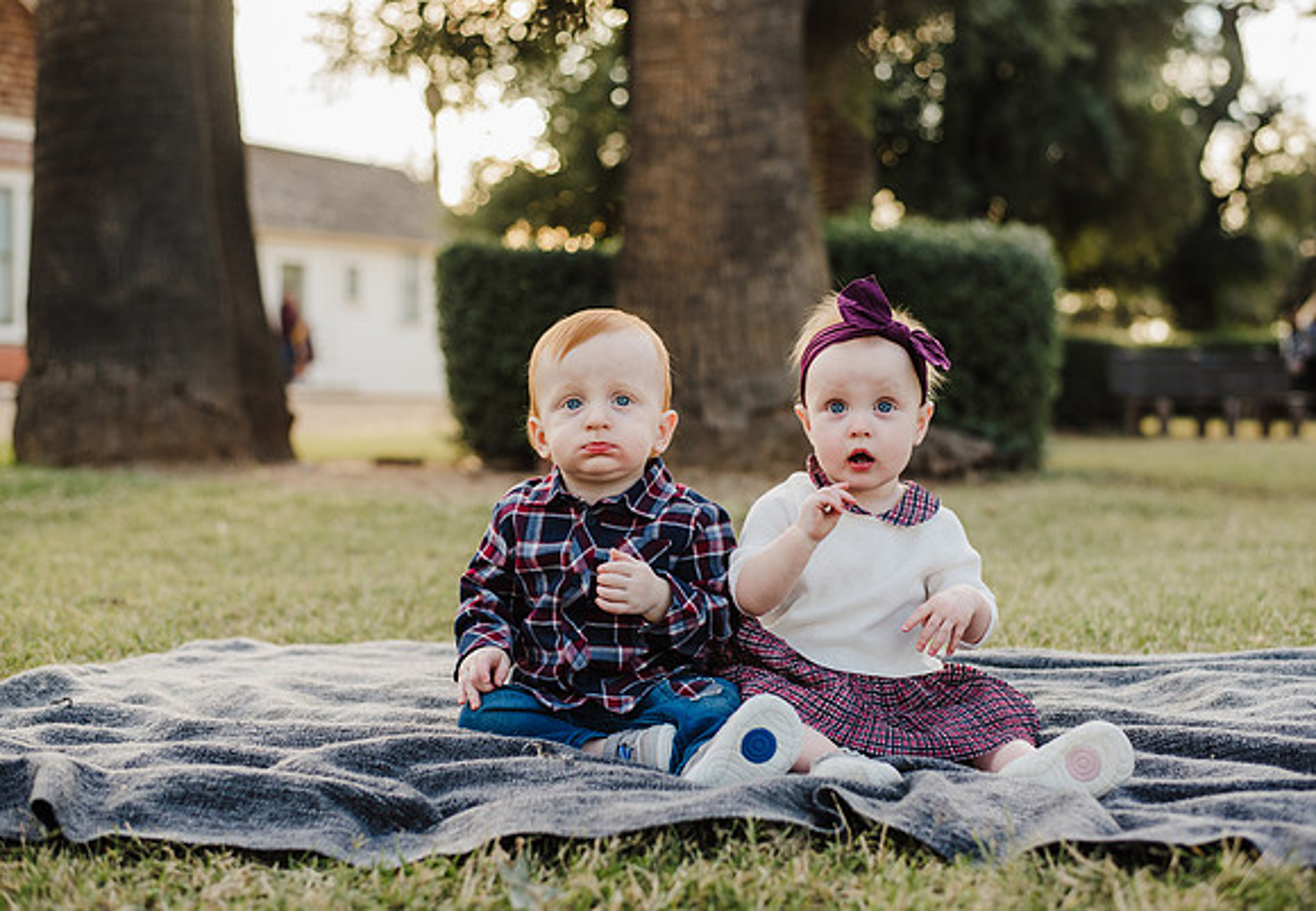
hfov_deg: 38.2
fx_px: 1901
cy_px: 456
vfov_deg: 27.0
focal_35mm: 51
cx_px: 684
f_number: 2.8
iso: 250
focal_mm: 50
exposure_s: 1/500
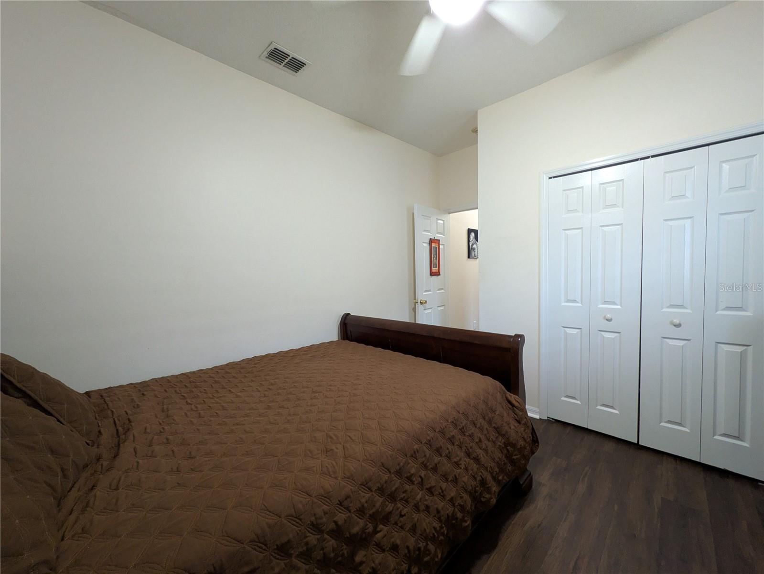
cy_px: 287
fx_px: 309
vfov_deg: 85.7
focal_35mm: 14
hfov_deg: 102.1
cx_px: 382
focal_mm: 1.83
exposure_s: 1/24
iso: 216
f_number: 2.2
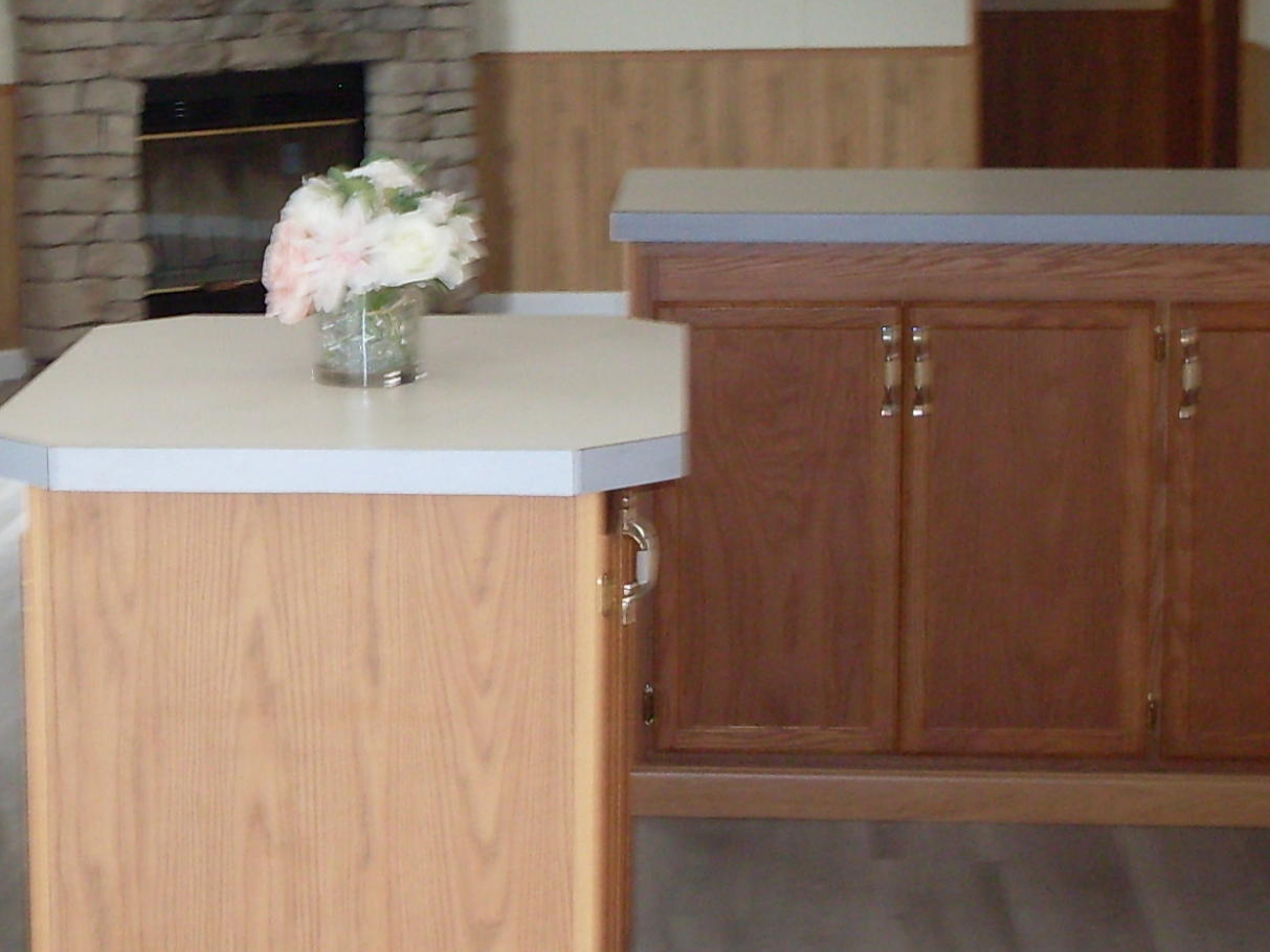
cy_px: 284
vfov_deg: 15.7
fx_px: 3449
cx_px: 54
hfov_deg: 20.3
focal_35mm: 94
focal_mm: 6.3
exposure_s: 1/30
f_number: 2.8
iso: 100
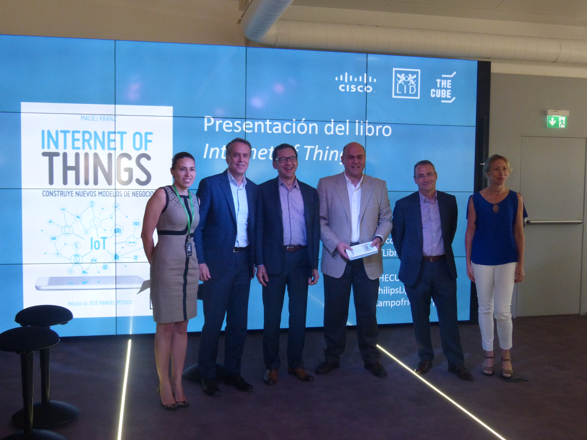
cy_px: 220
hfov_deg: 50.1
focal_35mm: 37
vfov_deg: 38.7
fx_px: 627
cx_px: 294
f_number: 3.1
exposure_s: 1/125
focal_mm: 6.5
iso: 400
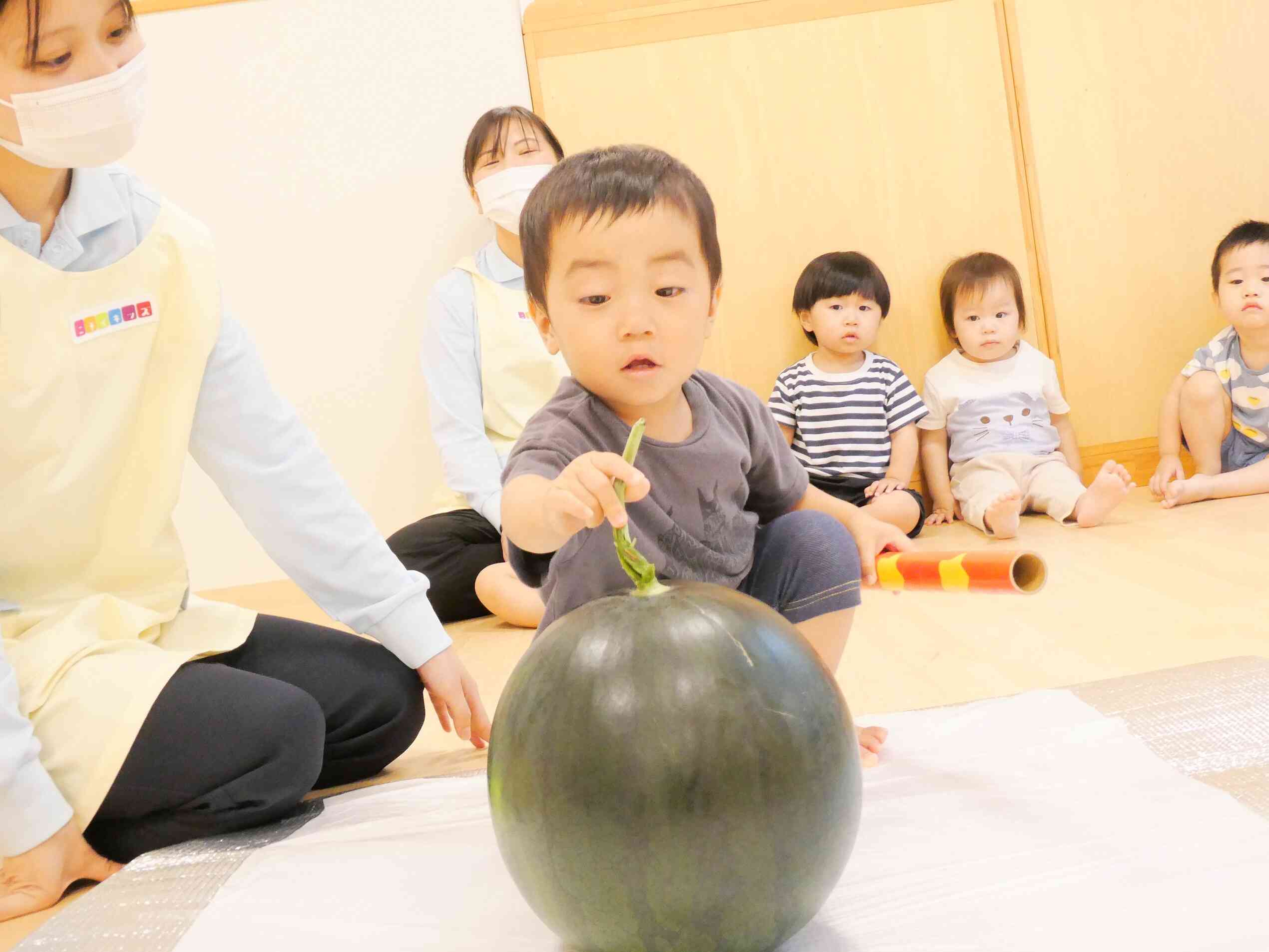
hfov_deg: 46.8
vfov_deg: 36.0
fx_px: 1466
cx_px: 634
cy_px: 476
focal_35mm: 40
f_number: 3.8
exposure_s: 1/80
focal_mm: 7.2
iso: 250
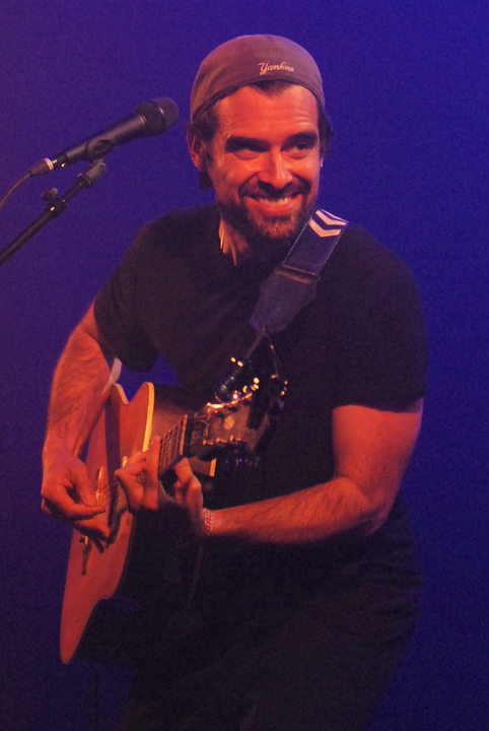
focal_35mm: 120
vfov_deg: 17.0
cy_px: 366
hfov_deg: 11.5
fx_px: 2438
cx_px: 244
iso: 1600
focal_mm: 80
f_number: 2.8
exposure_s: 1/160
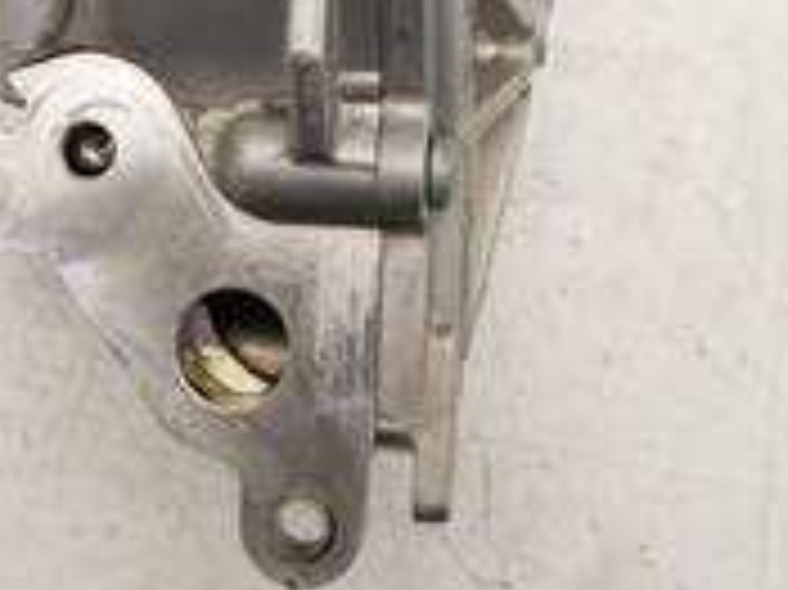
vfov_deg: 20.9
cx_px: 279
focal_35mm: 66
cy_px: -90
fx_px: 1501
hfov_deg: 29.3
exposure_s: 1/60
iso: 320
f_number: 3.5
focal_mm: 12
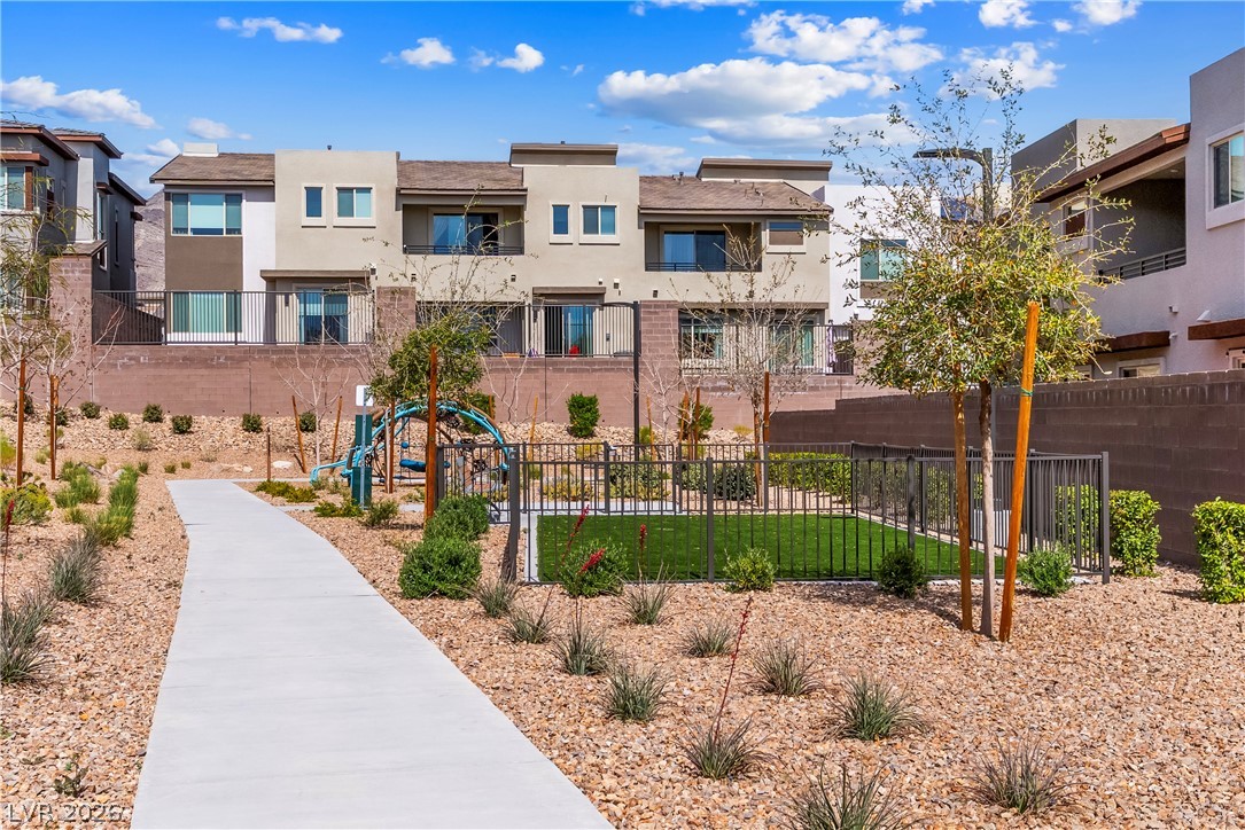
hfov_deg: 46.4
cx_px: 622
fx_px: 1453
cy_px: 415
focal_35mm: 42
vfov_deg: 31.9
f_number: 8
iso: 500
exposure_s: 1/8000
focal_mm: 28
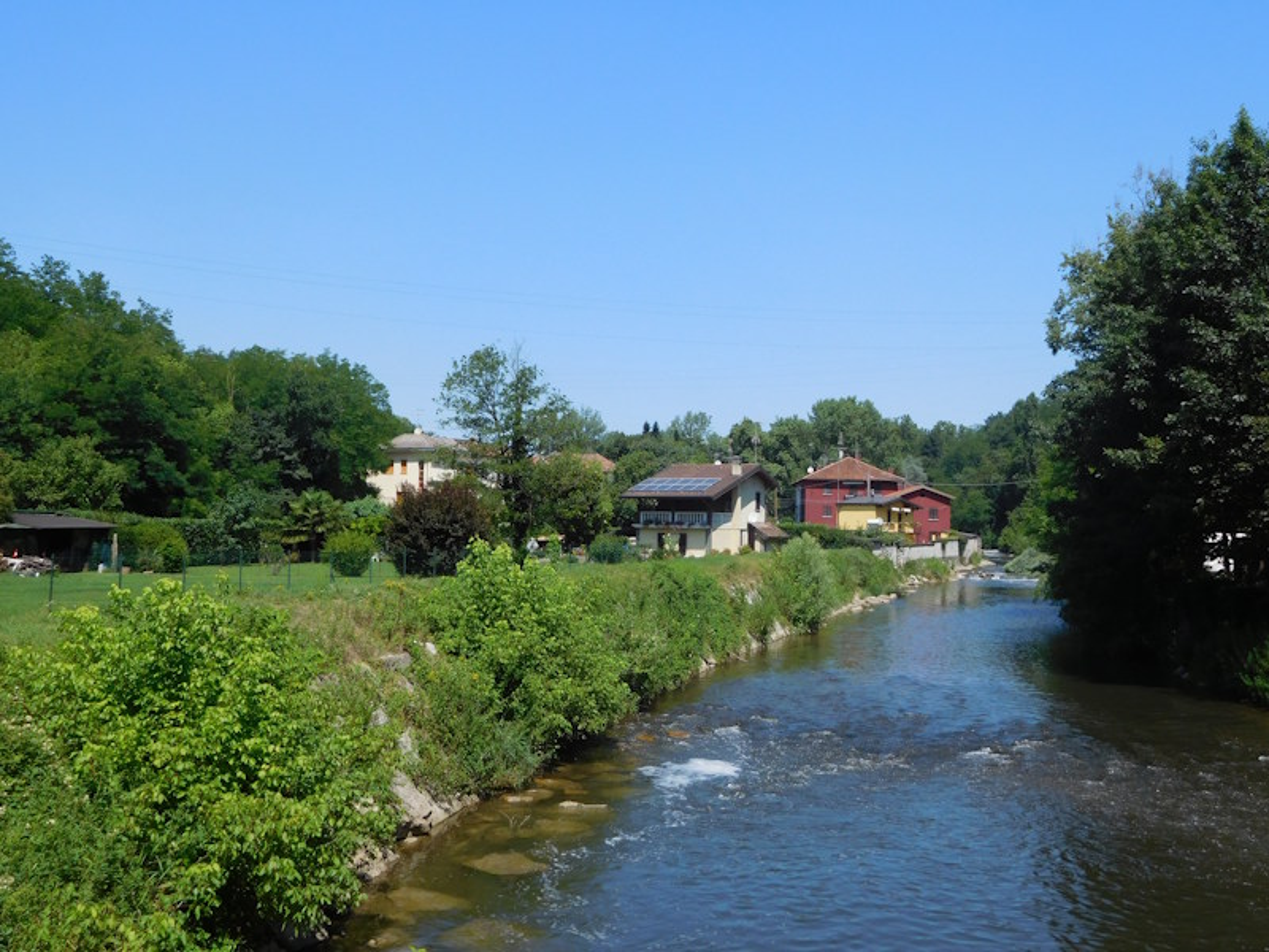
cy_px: 476
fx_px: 1283
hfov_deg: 52.6
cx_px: 634
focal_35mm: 35
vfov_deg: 40.7
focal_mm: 6.2
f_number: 3.8
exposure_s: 1/1000
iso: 125
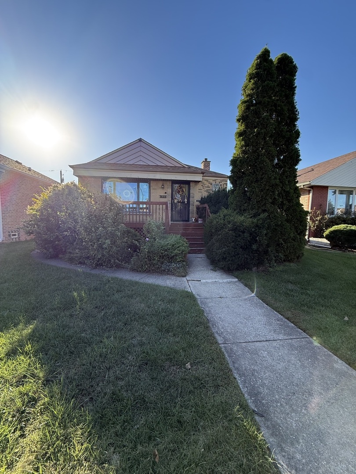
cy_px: 237
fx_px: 192
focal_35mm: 14
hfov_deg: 85.7
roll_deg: -2.5
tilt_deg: -4.6
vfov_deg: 102.1
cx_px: 178
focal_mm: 2.22
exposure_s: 1/564
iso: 64
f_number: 2.2
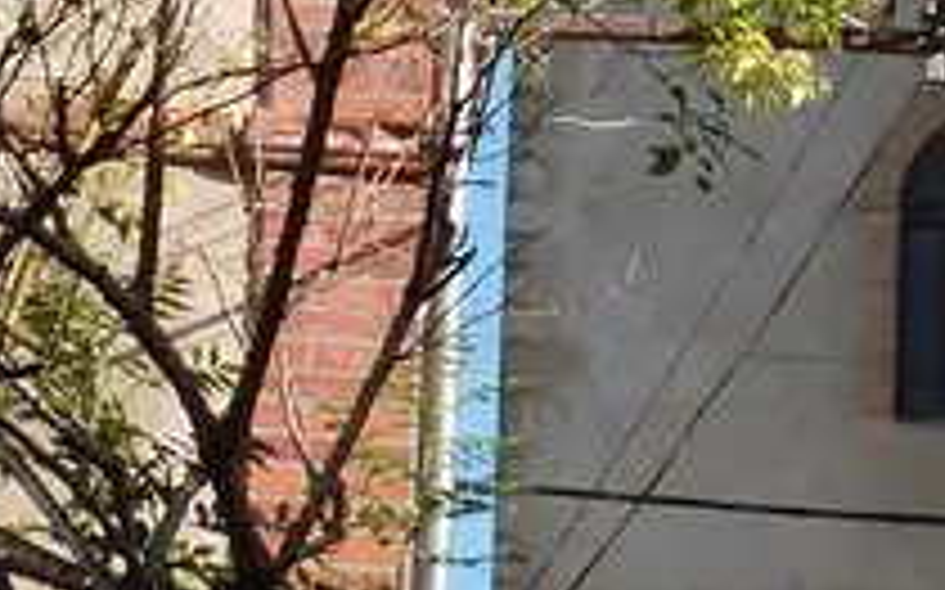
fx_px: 6641
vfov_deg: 5.0
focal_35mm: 258
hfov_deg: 8.1
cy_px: -585
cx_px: 1130
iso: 100
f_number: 5.6
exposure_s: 1/250
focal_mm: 7
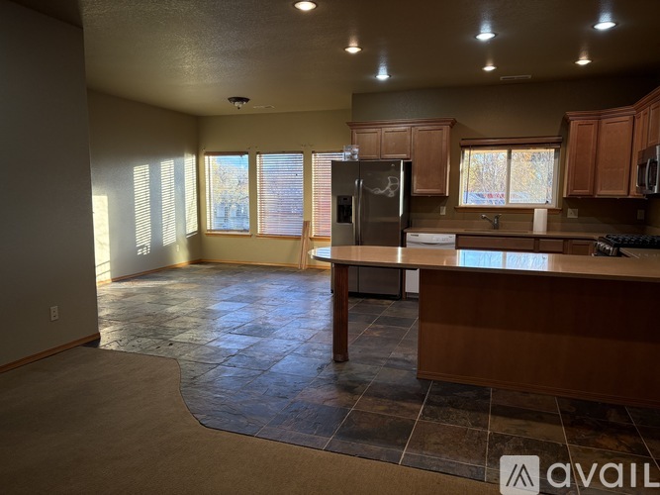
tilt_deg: -6.6
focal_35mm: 26
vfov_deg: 53.0
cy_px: 248
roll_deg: -0.6
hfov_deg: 67.3
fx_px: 496
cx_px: 330
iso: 125
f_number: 1.6
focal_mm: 5.96
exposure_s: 1/60
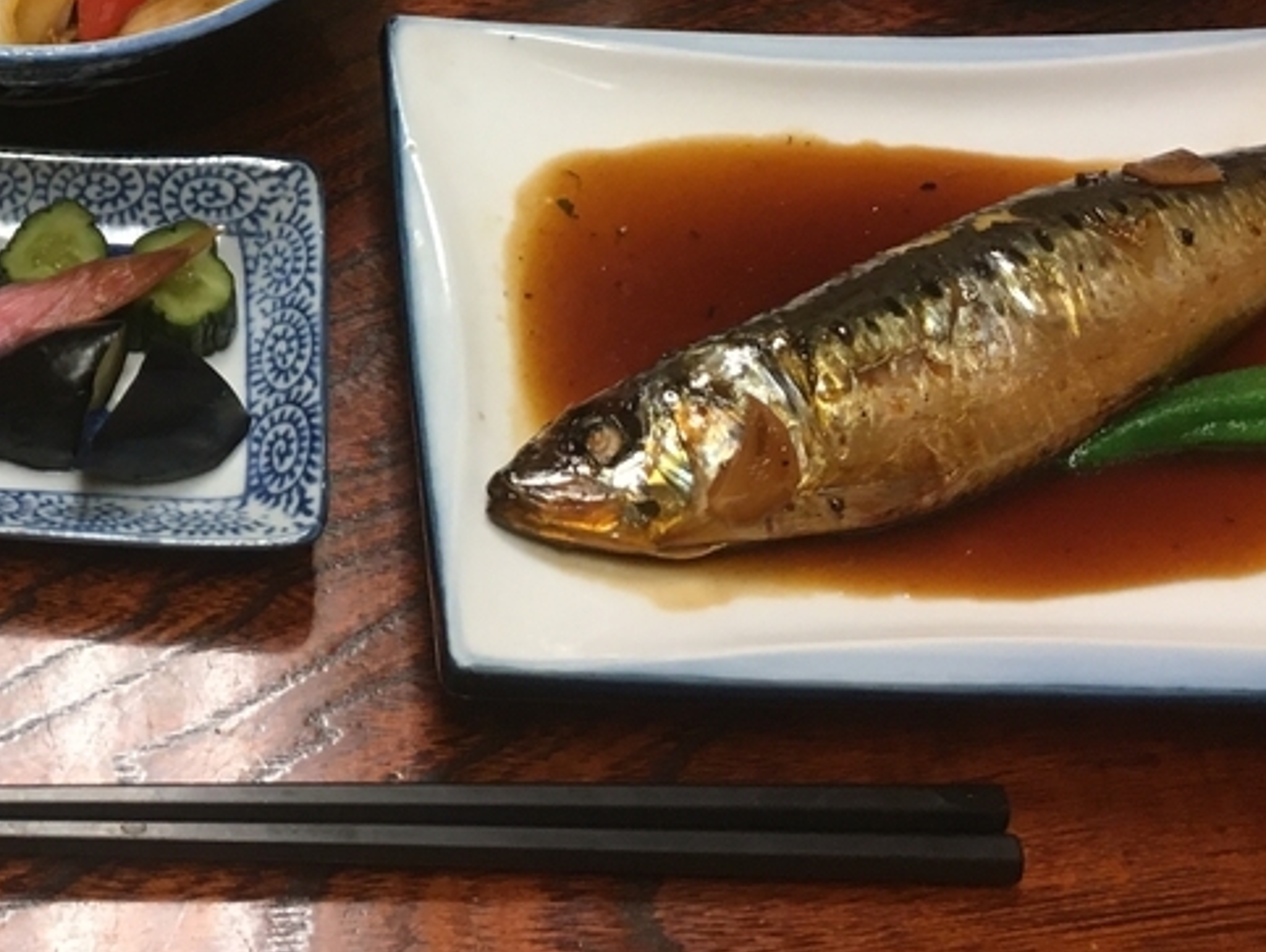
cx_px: -5
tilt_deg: -48.5
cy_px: 29
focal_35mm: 72
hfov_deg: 25.6
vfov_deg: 19.9
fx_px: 2635
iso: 125
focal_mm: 4.15
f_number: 2.2
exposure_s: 1/33
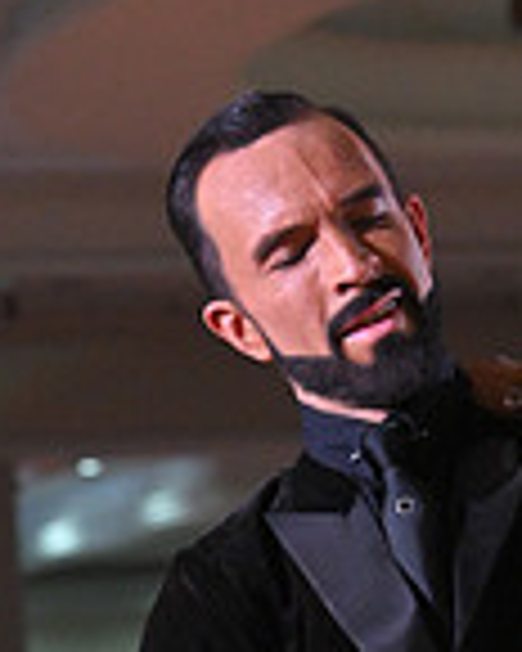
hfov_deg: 6.2
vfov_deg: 7.6
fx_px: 4789
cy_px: 1133
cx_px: 412
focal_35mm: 248
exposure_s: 1/400
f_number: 5
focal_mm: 66
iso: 4000
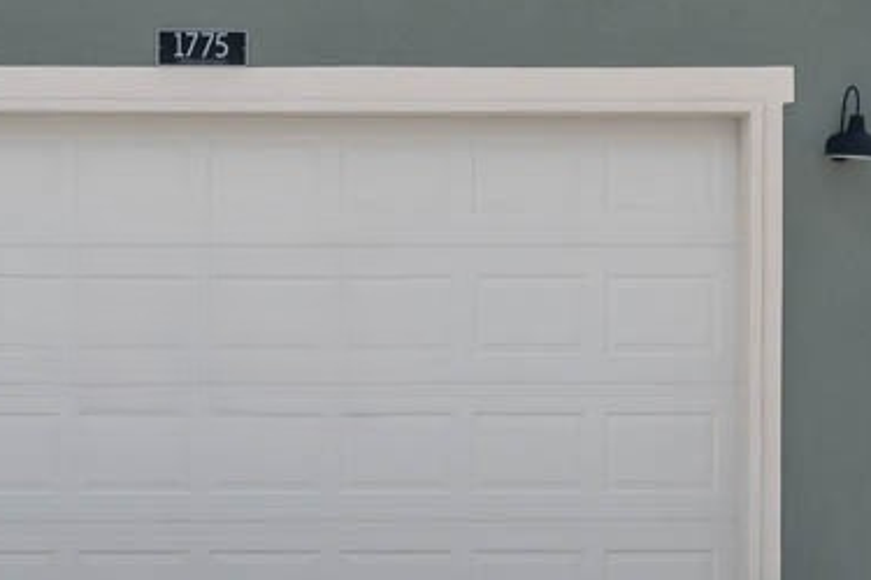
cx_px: -37
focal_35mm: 120
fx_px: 2903
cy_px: -114
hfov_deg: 16.6
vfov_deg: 11.2
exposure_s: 1/320
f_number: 8
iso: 320
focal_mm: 30
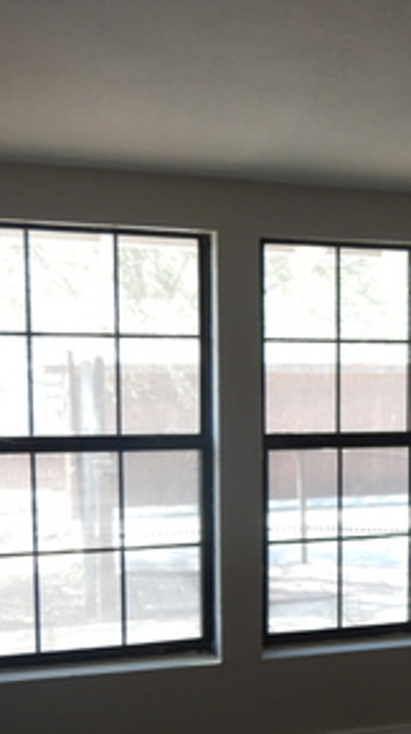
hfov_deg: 18.7
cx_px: 586
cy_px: 447
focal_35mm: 58
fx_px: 1127
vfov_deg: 35.9
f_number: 2.8
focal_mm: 4.3
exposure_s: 1/40
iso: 125
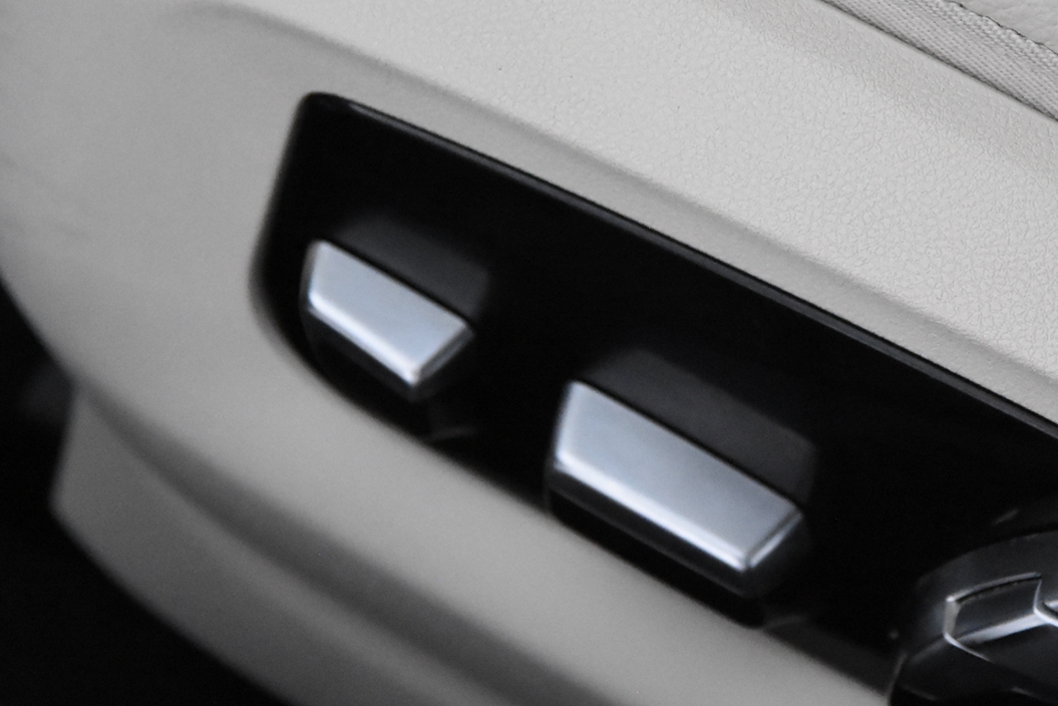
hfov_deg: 10.8
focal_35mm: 191
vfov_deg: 7.2
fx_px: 5614
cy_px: 302
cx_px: 681
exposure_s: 1/125
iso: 8000
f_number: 4
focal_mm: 70
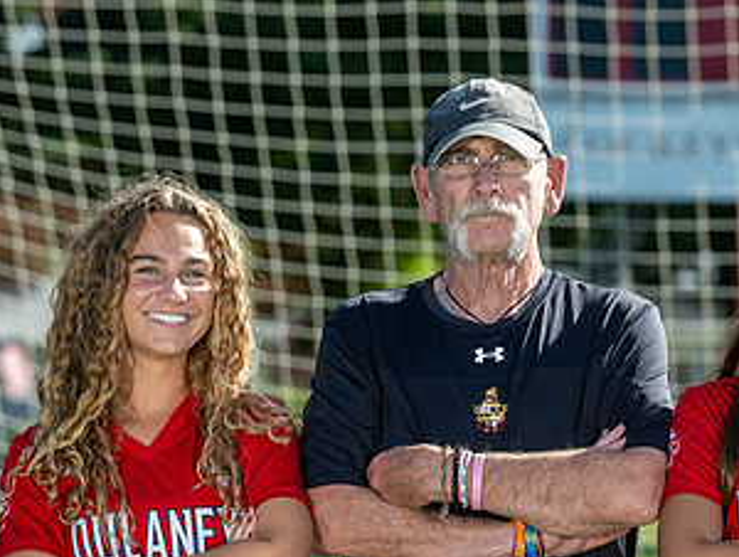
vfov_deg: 4.9
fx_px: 6564
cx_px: 680
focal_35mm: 307
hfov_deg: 6.4
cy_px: 447
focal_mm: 110
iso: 100
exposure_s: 1/400
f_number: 4
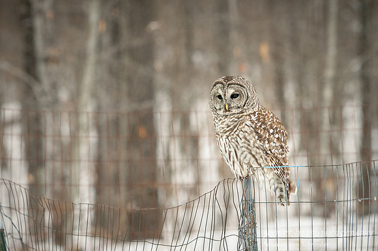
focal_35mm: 375
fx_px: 3931
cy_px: 140
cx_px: 142
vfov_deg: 3.7
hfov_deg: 5.5
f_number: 5
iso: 800
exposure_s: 1/1600
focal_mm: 200
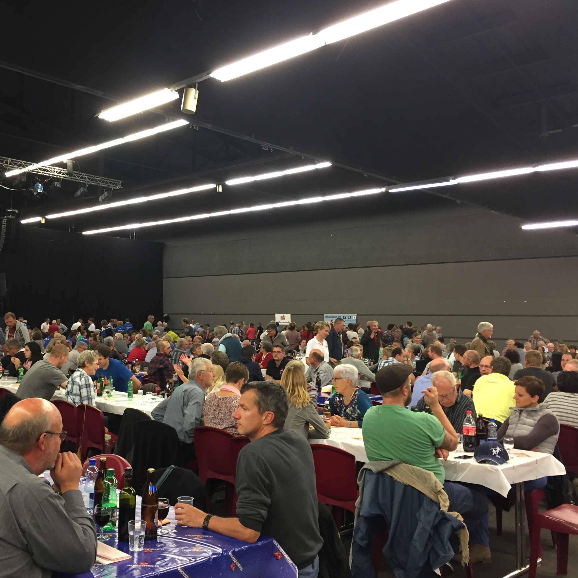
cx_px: 212
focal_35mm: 35
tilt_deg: +1.5
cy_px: 289
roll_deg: -1.5
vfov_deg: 47.2
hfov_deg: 46.7
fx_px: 661
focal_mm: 4.15
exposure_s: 1/33
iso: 160
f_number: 2.2
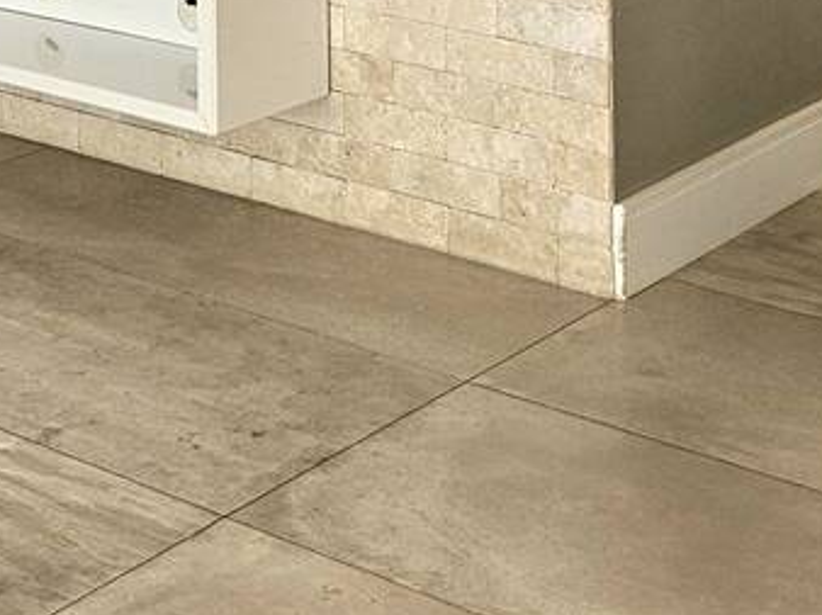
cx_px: -39
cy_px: -532
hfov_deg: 19.4
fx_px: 2325
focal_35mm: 98
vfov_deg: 13.4
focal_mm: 5.4
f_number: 1.8
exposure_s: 1/120
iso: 100
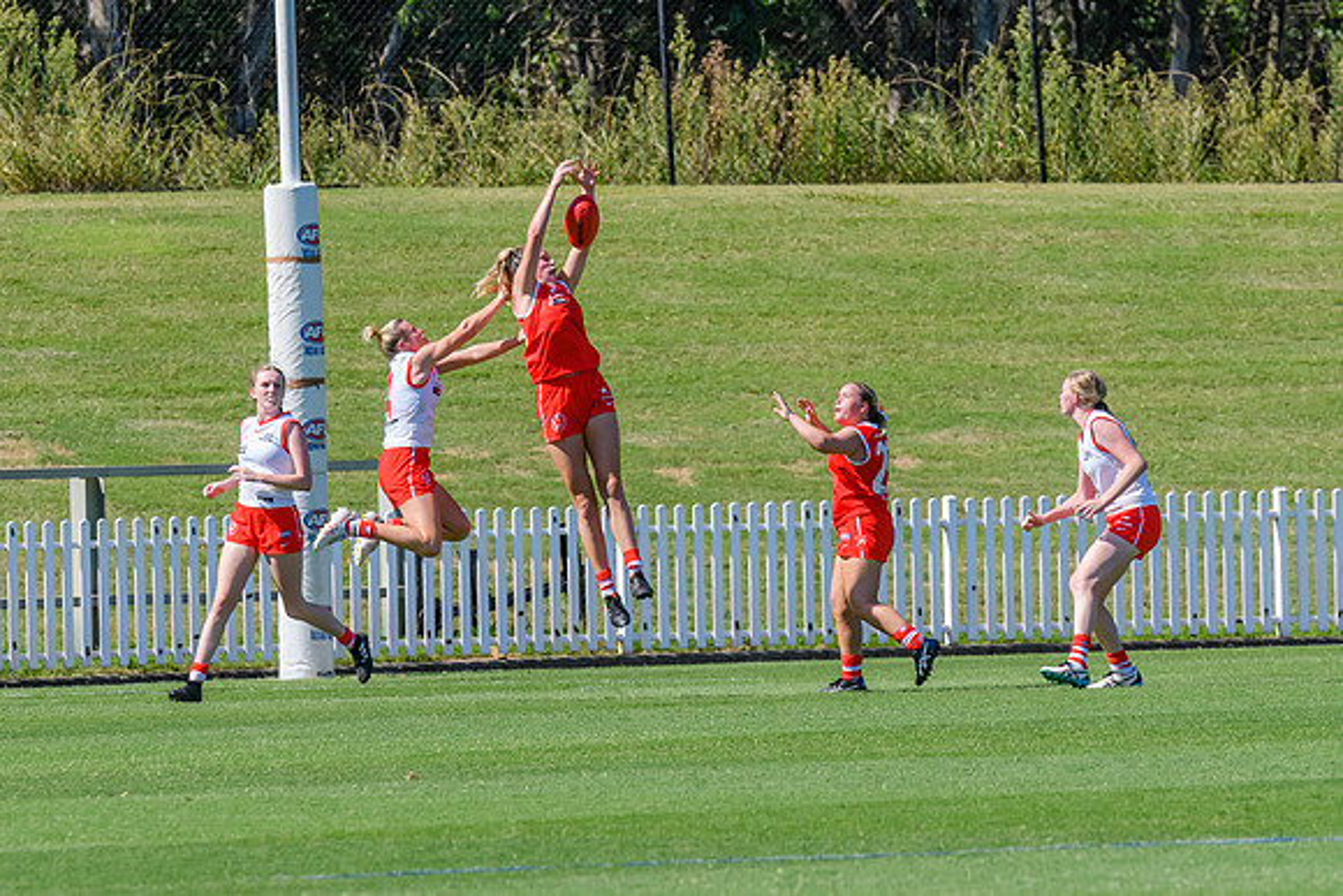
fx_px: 20271
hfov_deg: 3.8
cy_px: 360
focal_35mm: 543
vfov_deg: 2.5
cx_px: 687
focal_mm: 280
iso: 800
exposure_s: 1/2000
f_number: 6.3
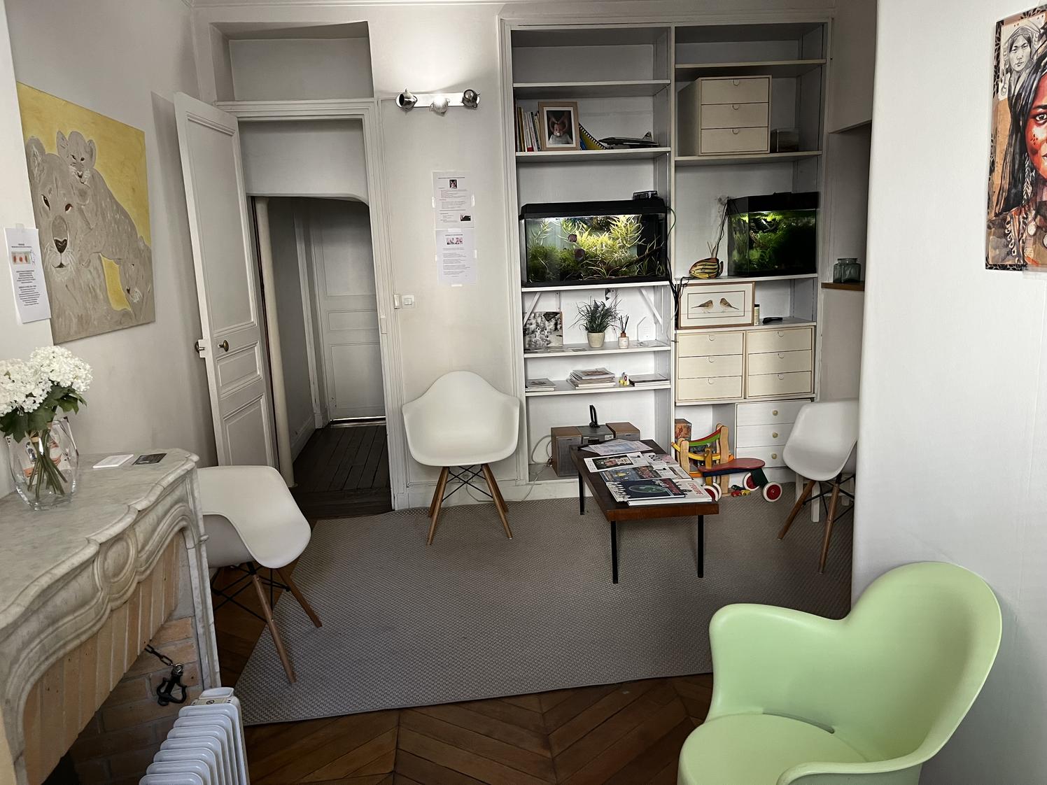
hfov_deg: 67.3
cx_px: 524
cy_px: 392
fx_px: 786
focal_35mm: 26
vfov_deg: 53.1
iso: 160
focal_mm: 5.1
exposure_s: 1/50
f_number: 1.6
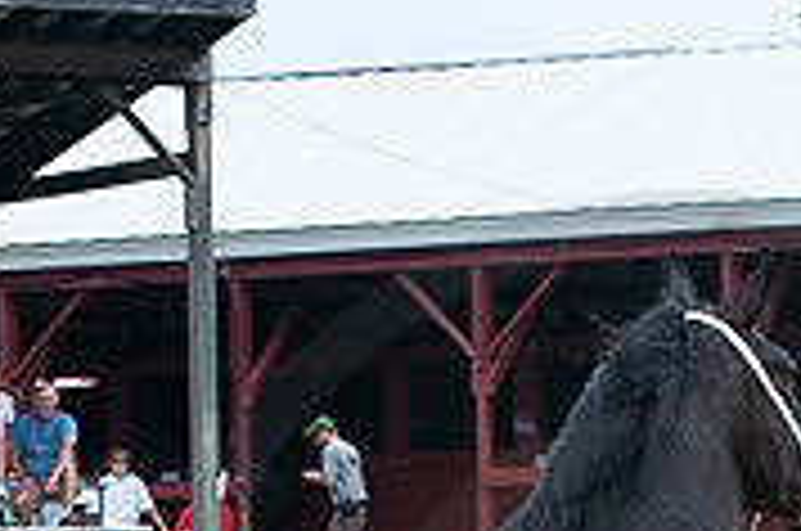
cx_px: 680
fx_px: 6174
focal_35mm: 278
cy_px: 740
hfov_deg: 7.4
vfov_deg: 4.9
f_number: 5.6
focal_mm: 98
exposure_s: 1/1250
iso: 1800
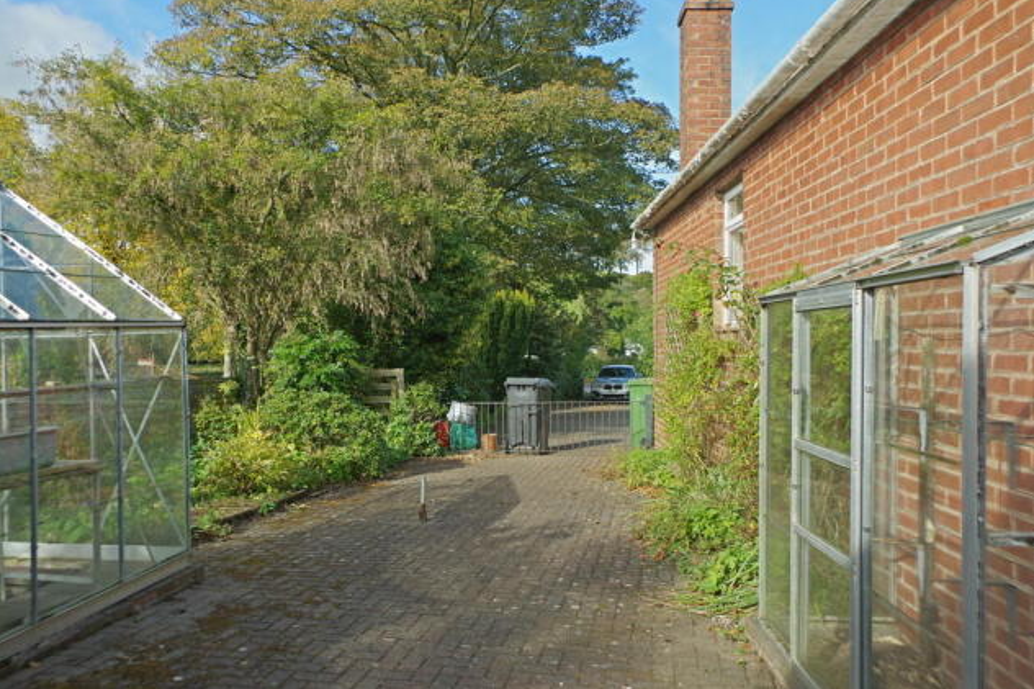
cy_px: 333
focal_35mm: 28
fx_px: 804
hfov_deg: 65.5
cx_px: 508
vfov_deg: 46.4
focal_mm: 18
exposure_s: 1/250
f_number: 5
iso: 100
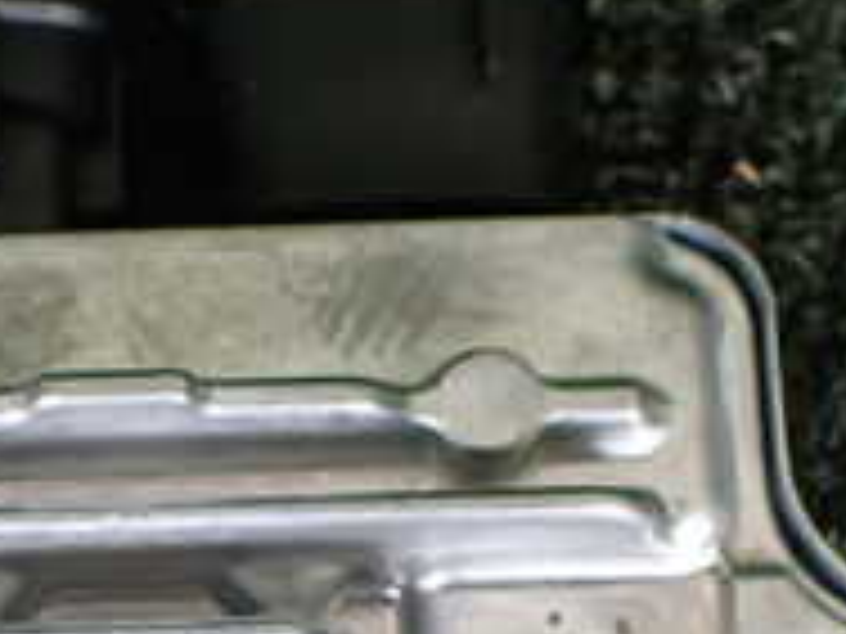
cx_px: 166
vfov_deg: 15.1
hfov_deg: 20.2
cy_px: 661
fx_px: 2346
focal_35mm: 96
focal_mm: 5.4
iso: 320
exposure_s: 1/125
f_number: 2.3
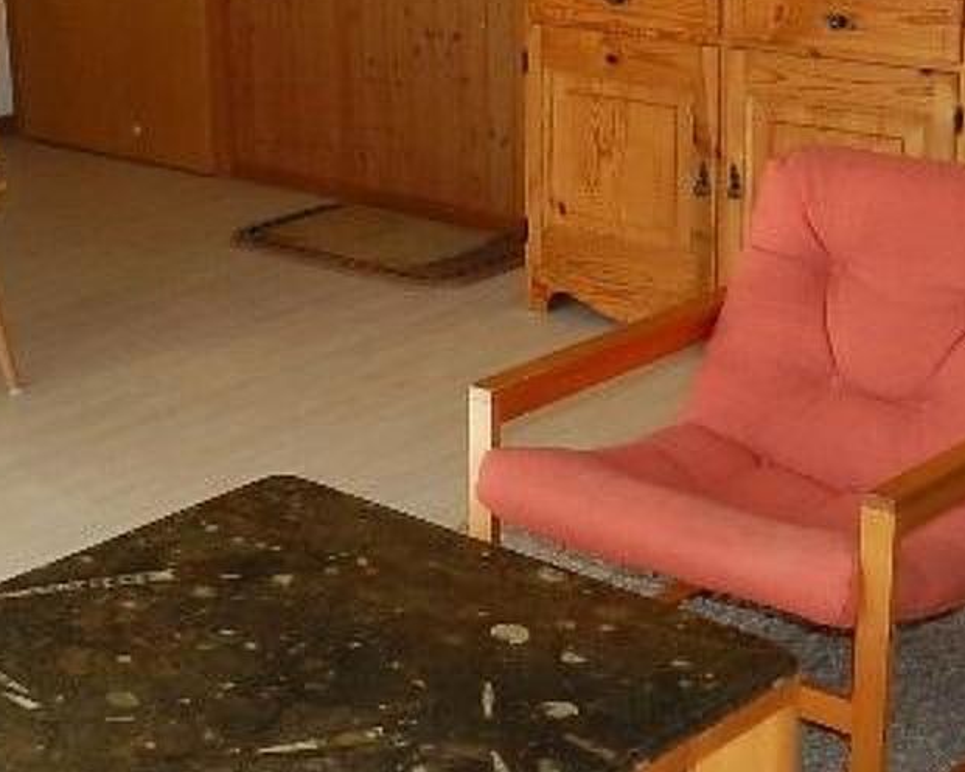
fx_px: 2114
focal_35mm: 74
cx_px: 180
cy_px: 326
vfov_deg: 20.7
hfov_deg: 25.2
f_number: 3.4
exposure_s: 1/125
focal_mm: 4
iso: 160
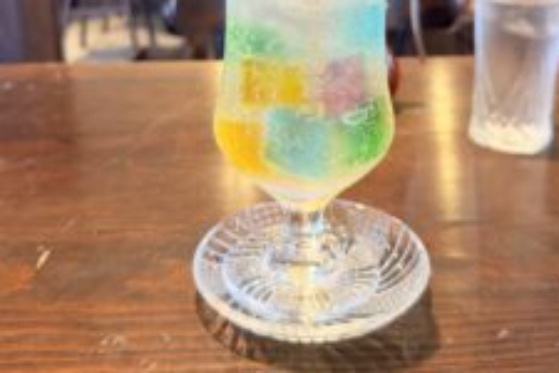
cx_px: 286
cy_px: 72
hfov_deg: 48.5
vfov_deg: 32.4
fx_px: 621
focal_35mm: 40
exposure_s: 1/60
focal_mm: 6.76
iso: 320
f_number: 1.78
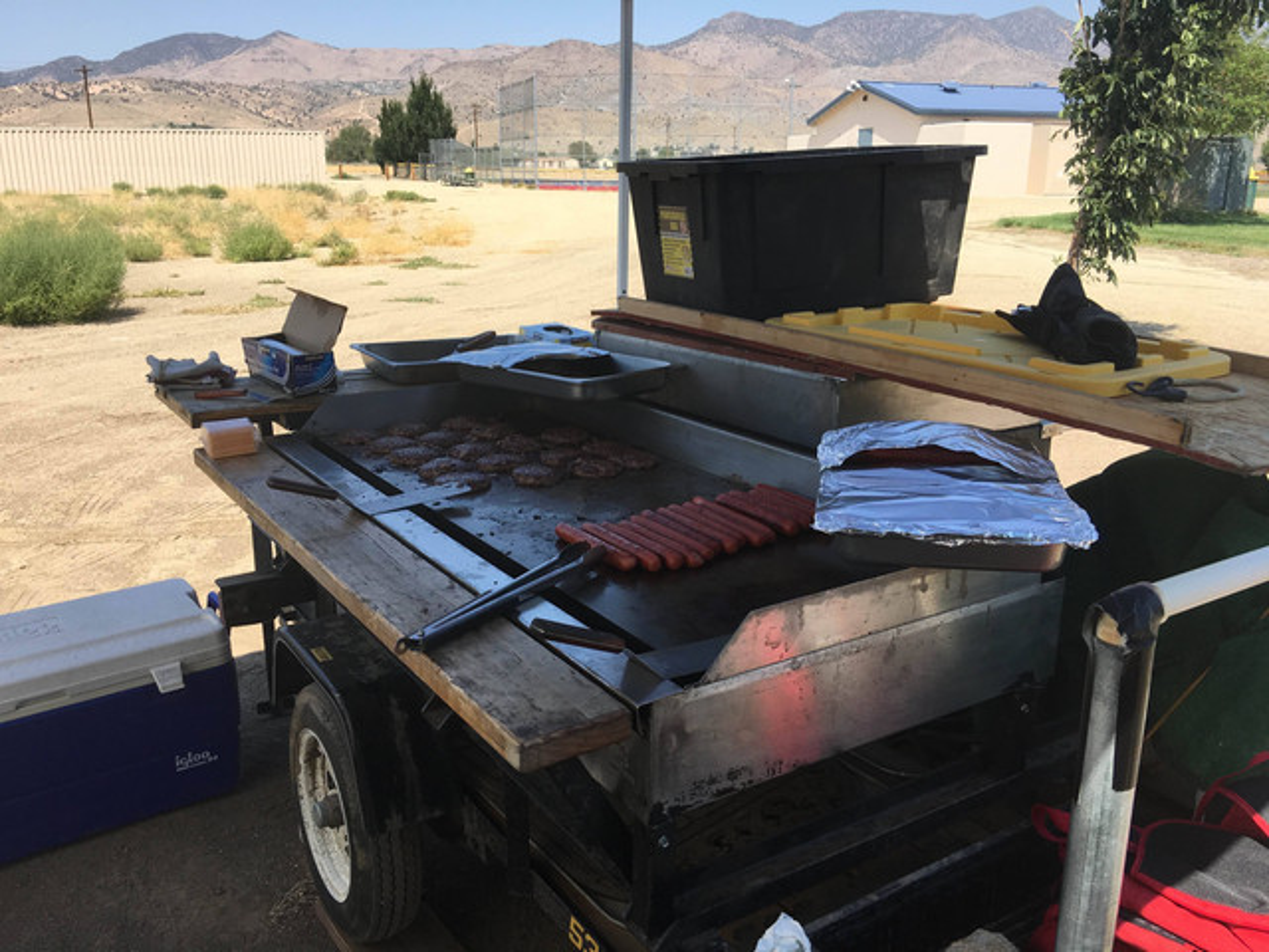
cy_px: 476
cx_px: 634
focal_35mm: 29
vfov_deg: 48.2
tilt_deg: -14.1
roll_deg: -0.1
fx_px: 1063
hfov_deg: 61.7
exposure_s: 1/1040
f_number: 2.2
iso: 25
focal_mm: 4.15
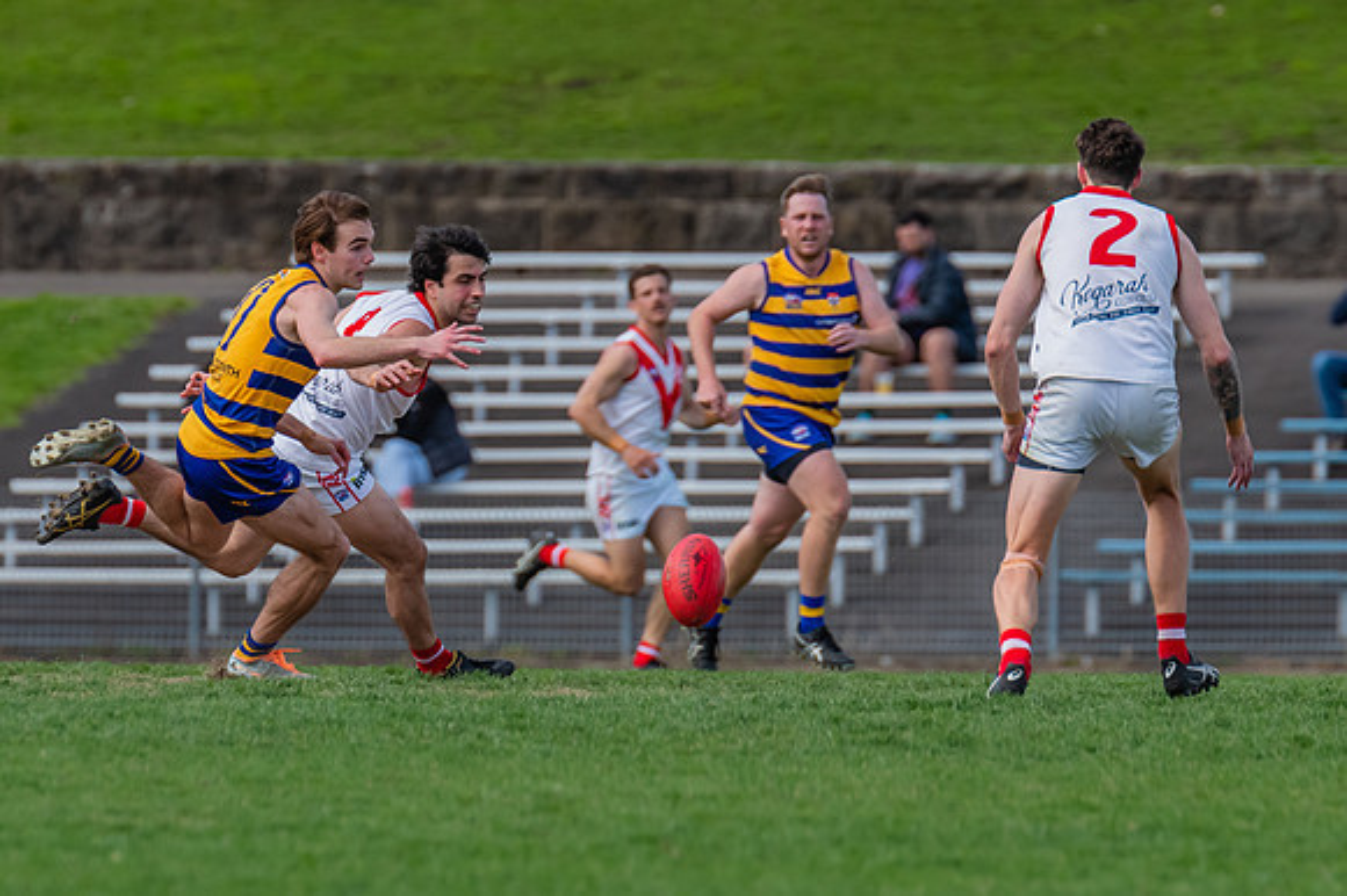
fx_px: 27903
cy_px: 426
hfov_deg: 2.8
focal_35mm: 746
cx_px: 373
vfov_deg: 1.8
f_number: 5.6
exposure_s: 1/1600
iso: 800
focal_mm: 420
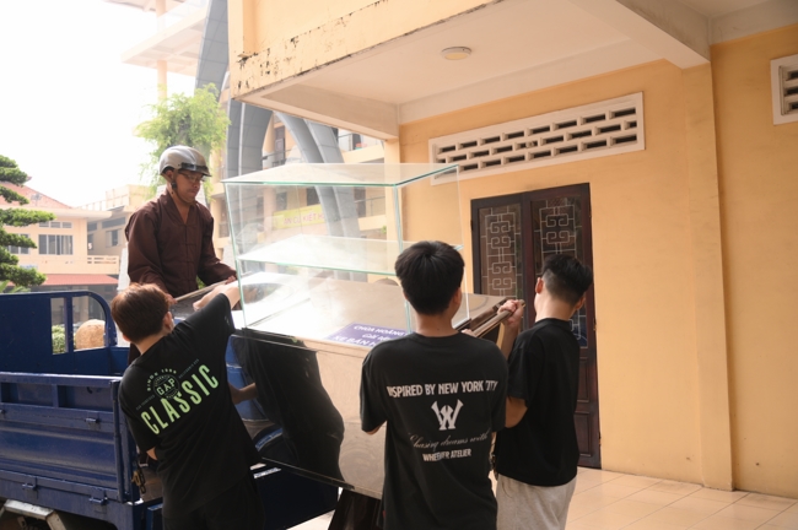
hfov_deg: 55.8
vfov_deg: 38.8
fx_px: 753
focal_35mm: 34
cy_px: 265
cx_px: 399
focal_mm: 34
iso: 400
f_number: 4
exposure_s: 1/500
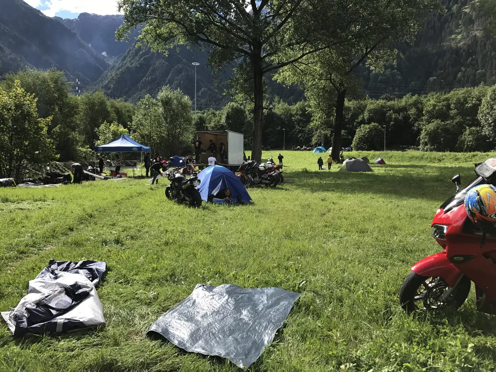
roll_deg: +0.0
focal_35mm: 28
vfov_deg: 49.7
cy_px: 186
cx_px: 248
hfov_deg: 63.4
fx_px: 401
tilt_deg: -2.8
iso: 20
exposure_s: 1/1126
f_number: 1.8
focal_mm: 3.99
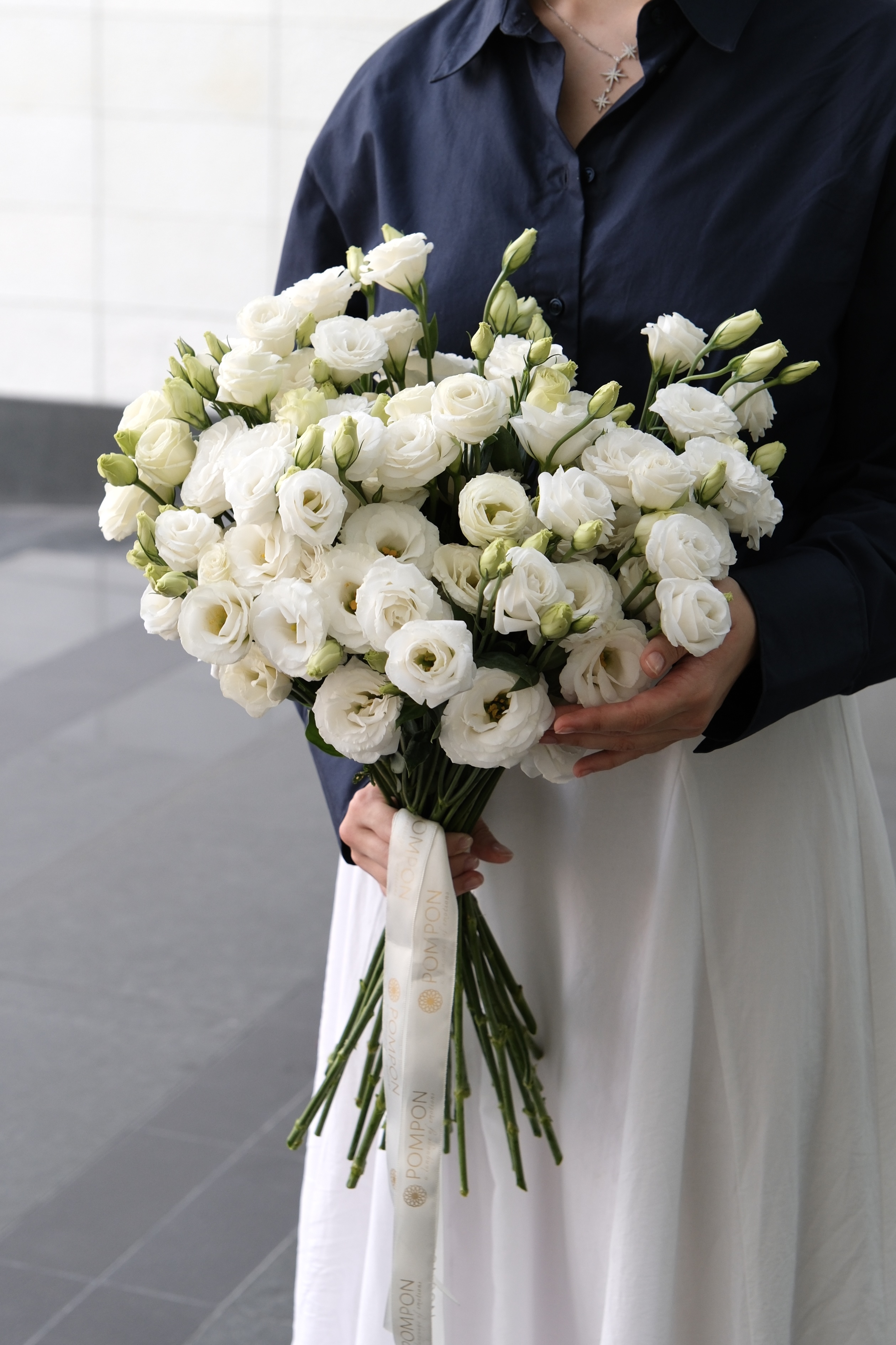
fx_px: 2240
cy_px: 672
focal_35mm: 60
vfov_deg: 33.4
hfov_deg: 22.6
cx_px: 448
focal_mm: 39.8
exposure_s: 1/125
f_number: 4
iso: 400
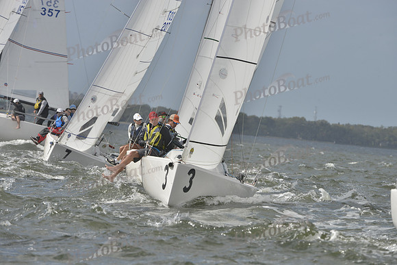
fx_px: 3971
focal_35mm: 360
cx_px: 198
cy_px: 132
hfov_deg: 5.7
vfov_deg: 3.8
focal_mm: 360
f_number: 10
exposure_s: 1/1250
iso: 400
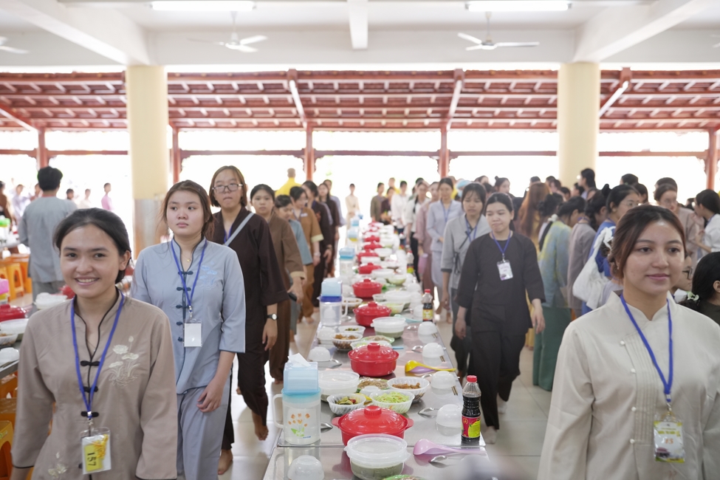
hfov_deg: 54.4
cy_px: 240
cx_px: 360
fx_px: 700
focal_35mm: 35
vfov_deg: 37.9
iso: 2000
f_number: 2.8
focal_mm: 35
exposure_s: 1/125
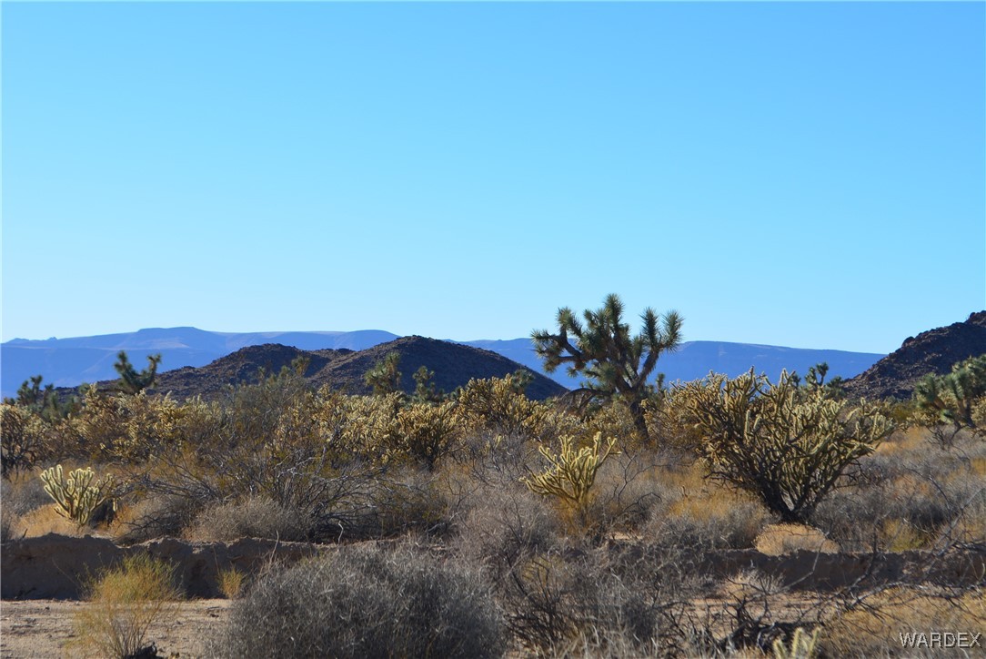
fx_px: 2261
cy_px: 330
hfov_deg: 24.6
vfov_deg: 16.6
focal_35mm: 82
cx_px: 493
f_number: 11
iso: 200
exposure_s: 1/400
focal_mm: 55
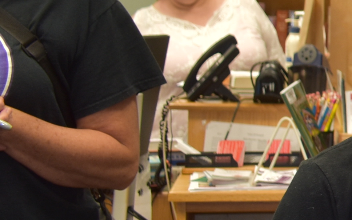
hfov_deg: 12.1
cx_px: 817
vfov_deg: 9.2
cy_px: 80
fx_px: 1362
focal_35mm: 142
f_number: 3.5
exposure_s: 1/30
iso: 200
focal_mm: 20
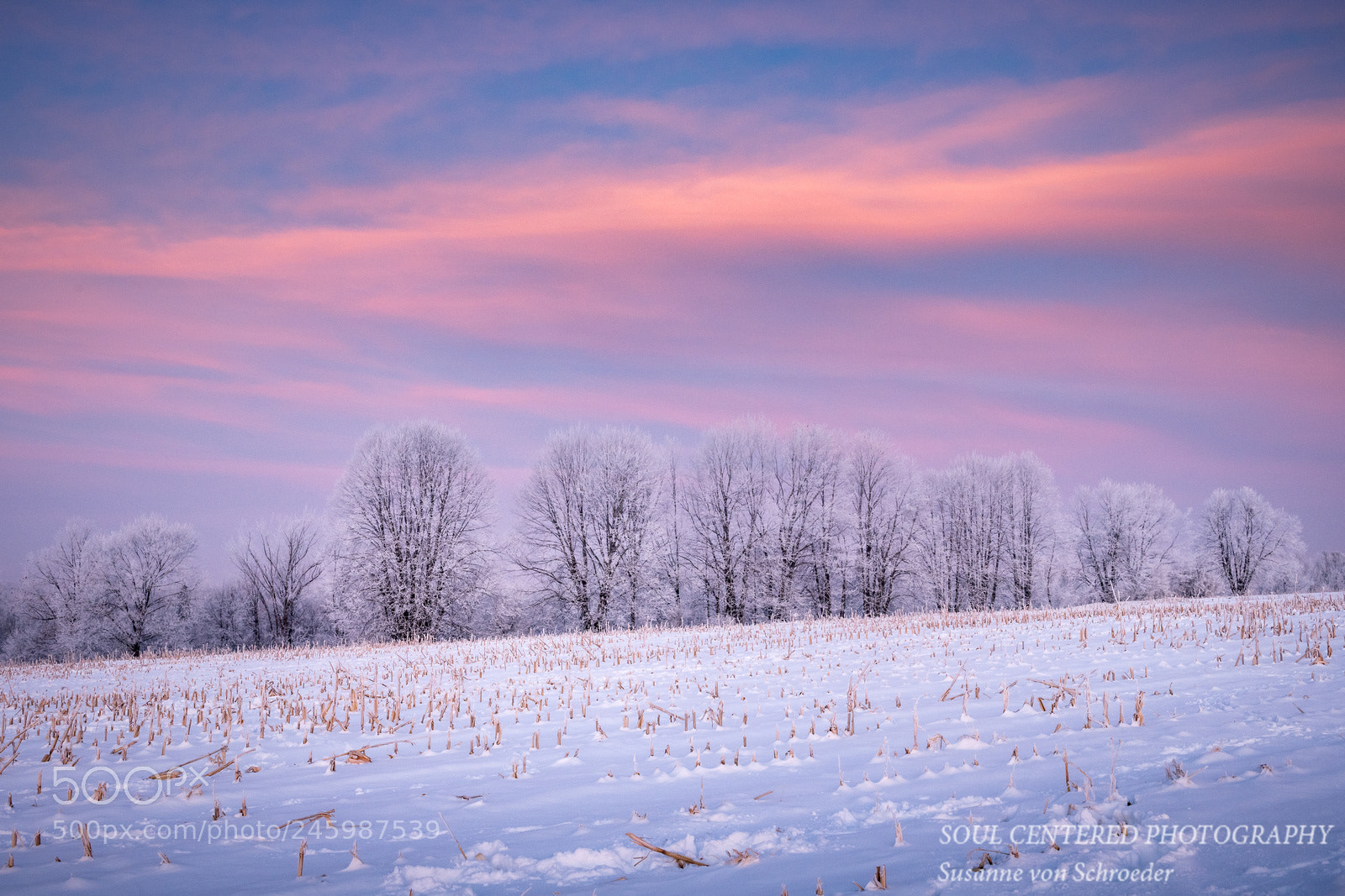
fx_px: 1270
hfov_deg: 55.8
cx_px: 672
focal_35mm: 34
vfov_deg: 38.9
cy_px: 448
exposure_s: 1/50
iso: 800
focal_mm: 34
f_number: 11
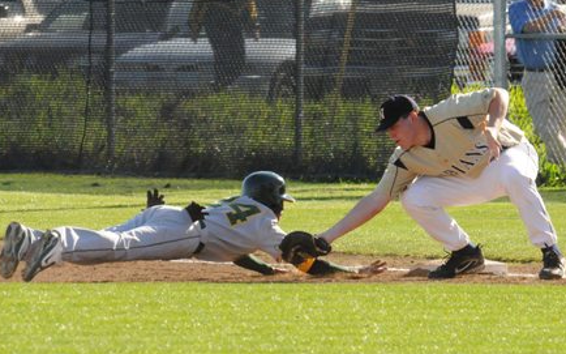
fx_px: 6091
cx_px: 282
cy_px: 185
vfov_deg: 3.3
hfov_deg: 5.3
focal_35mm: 395
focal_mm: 250
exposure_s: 1/1600
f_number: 9
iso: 2000
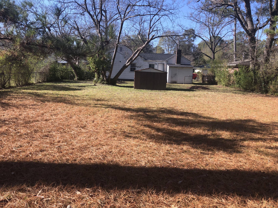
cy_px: 104
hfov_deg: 63.4
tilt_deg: -8.4
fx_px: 225
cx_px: 139
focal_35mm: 28
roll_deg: -1.6
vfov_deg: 49.7
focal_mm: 3.99
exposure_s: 1/762
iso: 20
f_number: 1.8
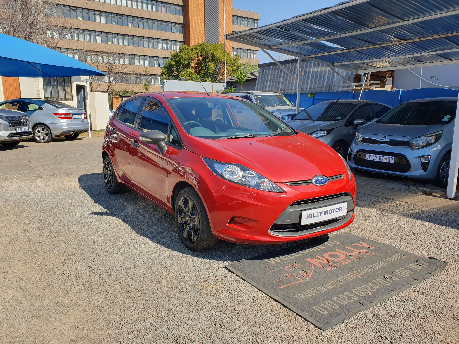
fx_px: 345
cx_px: 230
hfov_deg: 67.3
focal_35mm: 26
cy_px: 172
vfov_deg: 53.1
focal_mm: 4.32
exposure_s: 1/862
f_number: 2.4
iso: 50
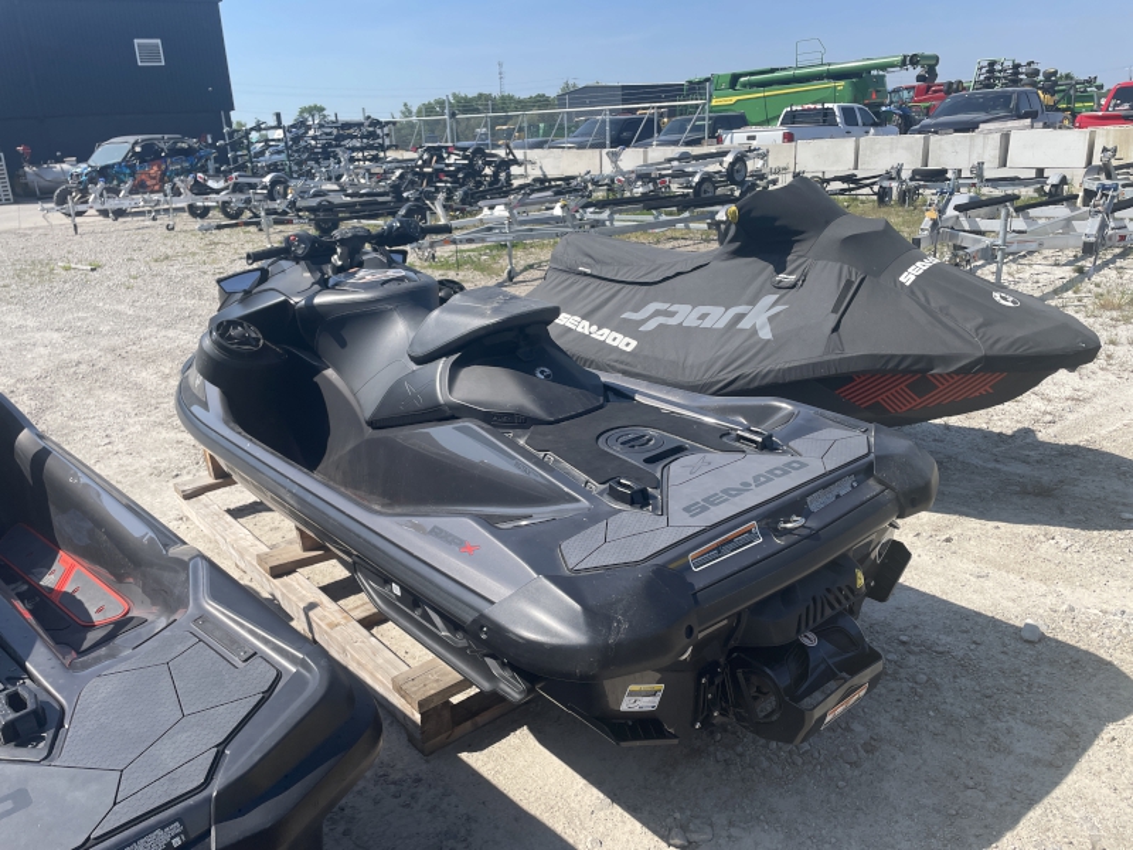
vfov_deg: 53.1
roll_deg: +1.4
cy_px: 425
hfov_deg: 67.3
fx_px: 851
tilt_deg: -13.7
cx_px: 566
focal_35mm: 26
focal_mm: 4.2
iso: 32
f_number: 1.6
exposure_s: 1/2681
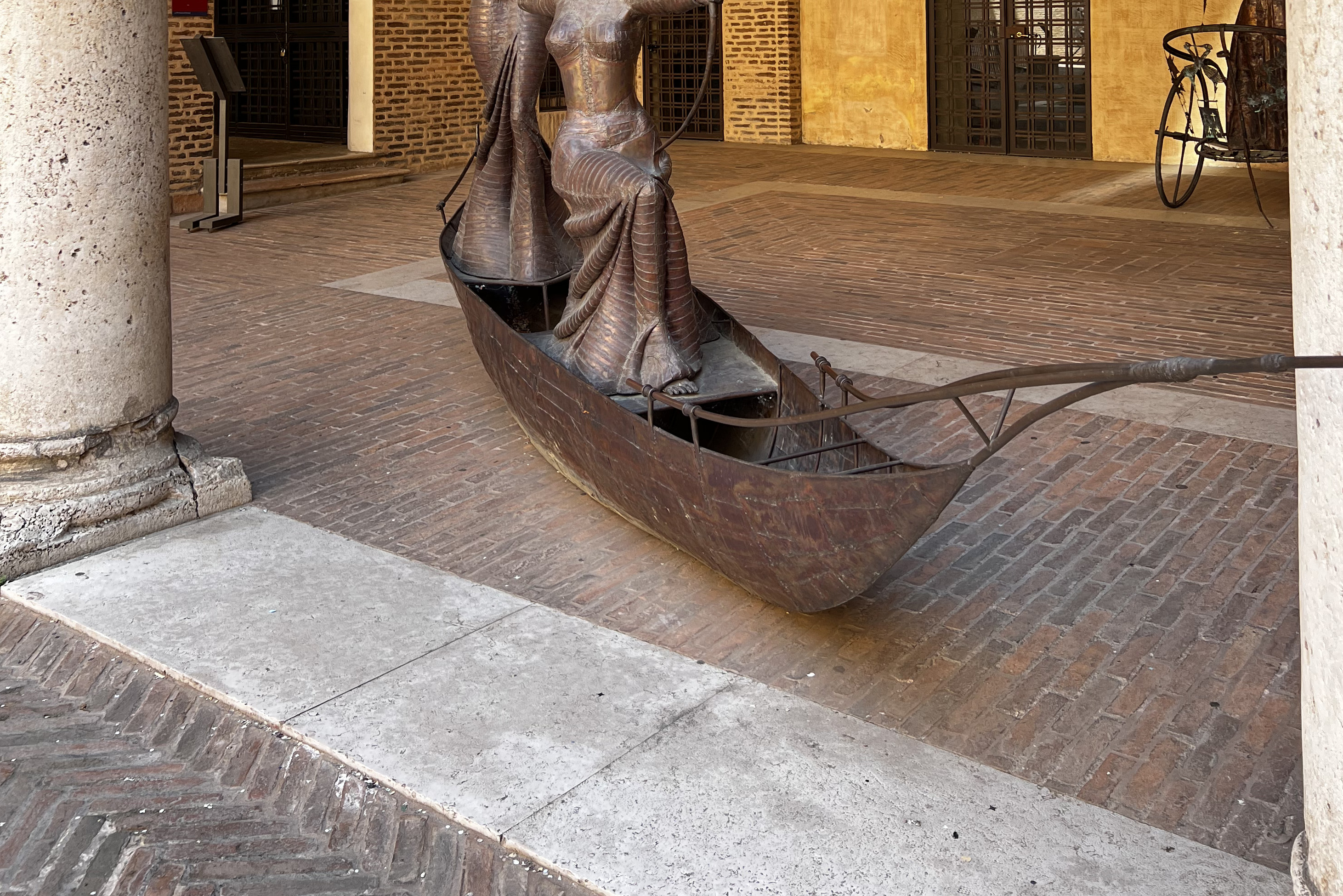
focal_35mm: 37
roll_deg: +0.0
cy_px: 9
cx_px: 680
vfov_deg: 33.1
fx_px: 1380
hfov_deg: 51.9
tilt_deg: +2.9
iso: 40
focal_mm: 5.7
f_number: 1.5
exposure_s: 1/121
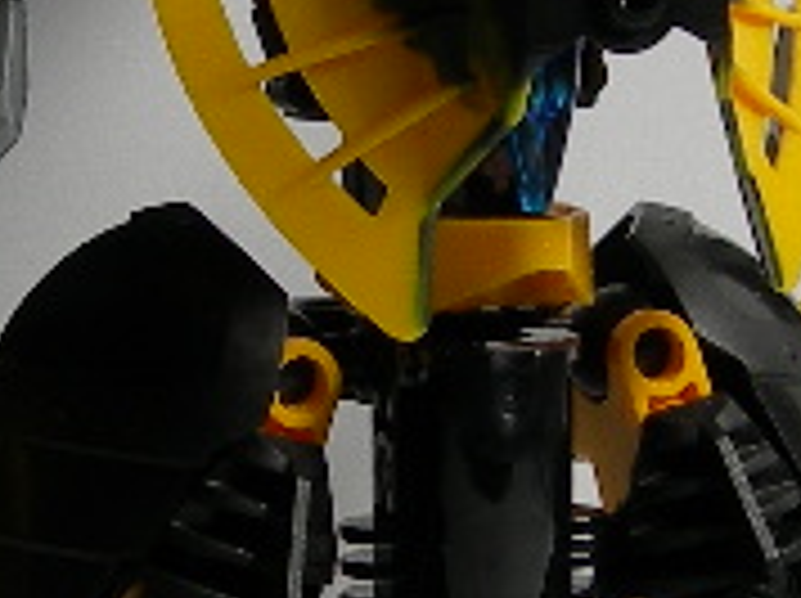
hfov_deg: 9.0
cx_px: 346
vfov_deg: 6.8
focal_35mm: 219
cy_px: 319
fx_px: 5061
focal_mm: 7.8
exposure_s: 1/44.6
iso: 50
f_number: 2.8
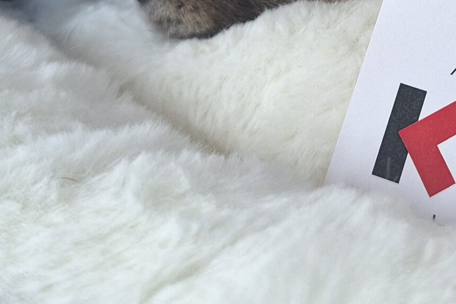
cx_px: 403
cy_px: -95
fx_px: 899
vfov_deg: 17.9
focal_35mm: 71
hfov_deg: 27.5
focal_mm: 5.54
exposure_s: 1/50
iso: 160
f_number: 1.8
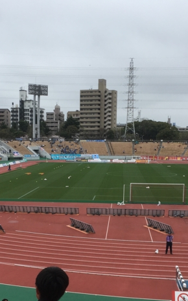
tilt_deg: -8.3
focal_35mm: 53
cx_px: 87
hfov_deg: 24.4
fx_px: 434
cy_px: 197
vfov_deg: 37.8
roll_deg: -1.4
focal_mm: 4.15
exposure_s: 1/472
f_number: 2.2
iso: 25
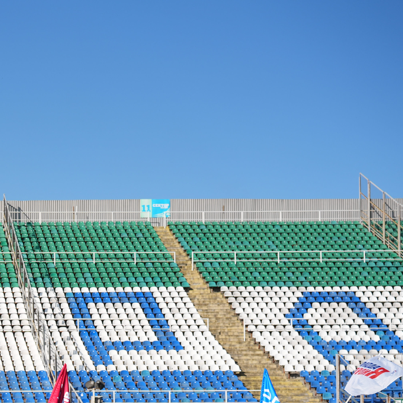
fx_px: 1238
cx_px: -147
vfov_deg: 18.0
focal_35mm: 94
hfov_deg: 17.2
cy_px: 420
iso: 100
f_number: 2.8
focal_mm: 35
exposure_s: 1/2000
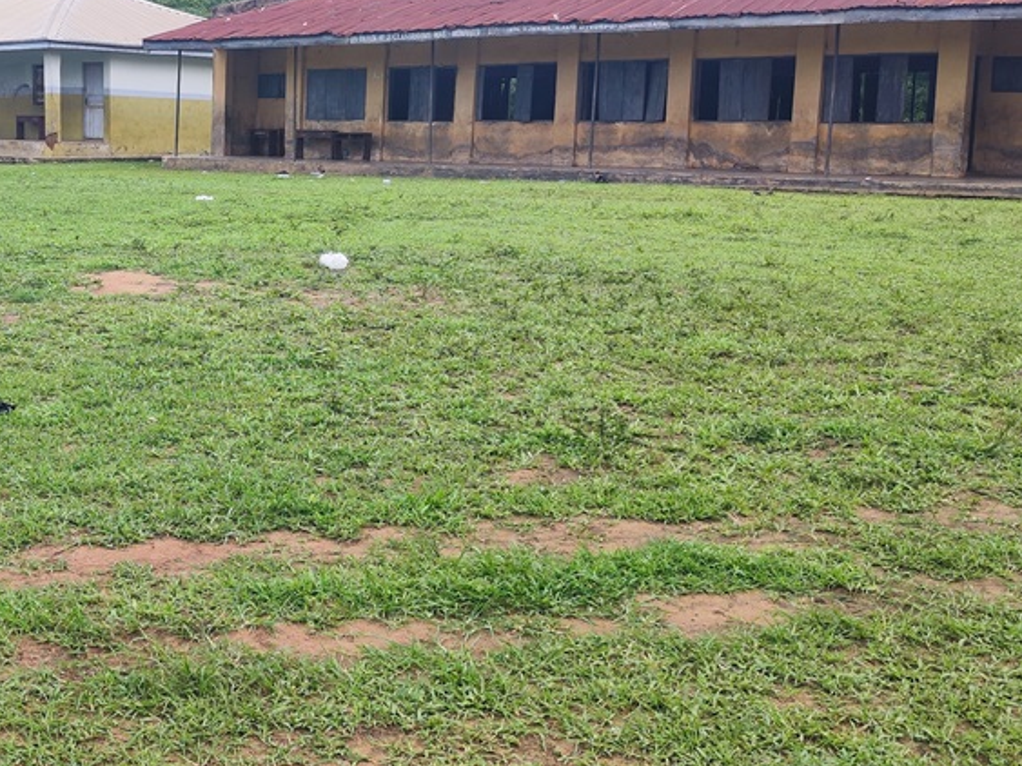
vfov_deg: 29.7
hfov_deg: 37.6
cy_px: 356
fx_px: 1446
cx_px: 214
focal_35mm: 49
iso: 50
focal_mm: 7.01
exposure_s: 1/586
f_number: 1.69
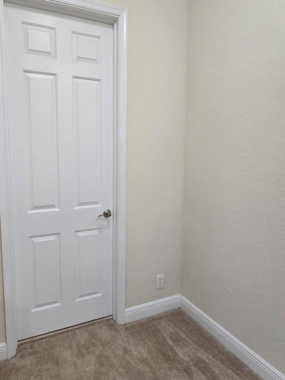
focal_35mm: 18
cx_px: 89
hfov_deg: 69.0
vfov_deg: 87.7
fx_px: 198
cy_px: 180
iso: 160
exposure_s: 1/60
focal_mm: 2.2
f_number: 2.2
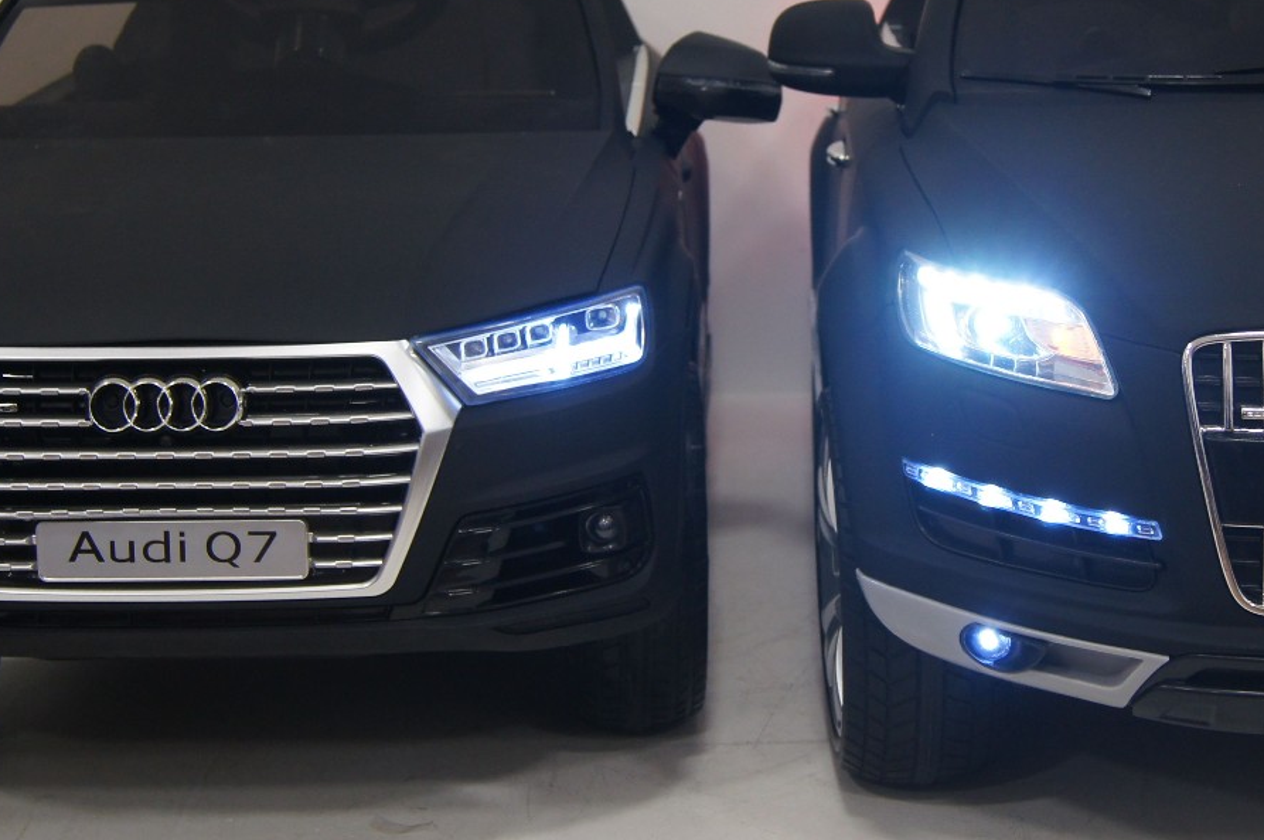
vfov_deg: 19.0
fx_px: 2490
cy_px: 245
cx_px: 791
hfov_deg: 28.4
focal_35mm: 71
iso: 500
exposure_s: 1/40
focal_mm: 26
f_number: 4
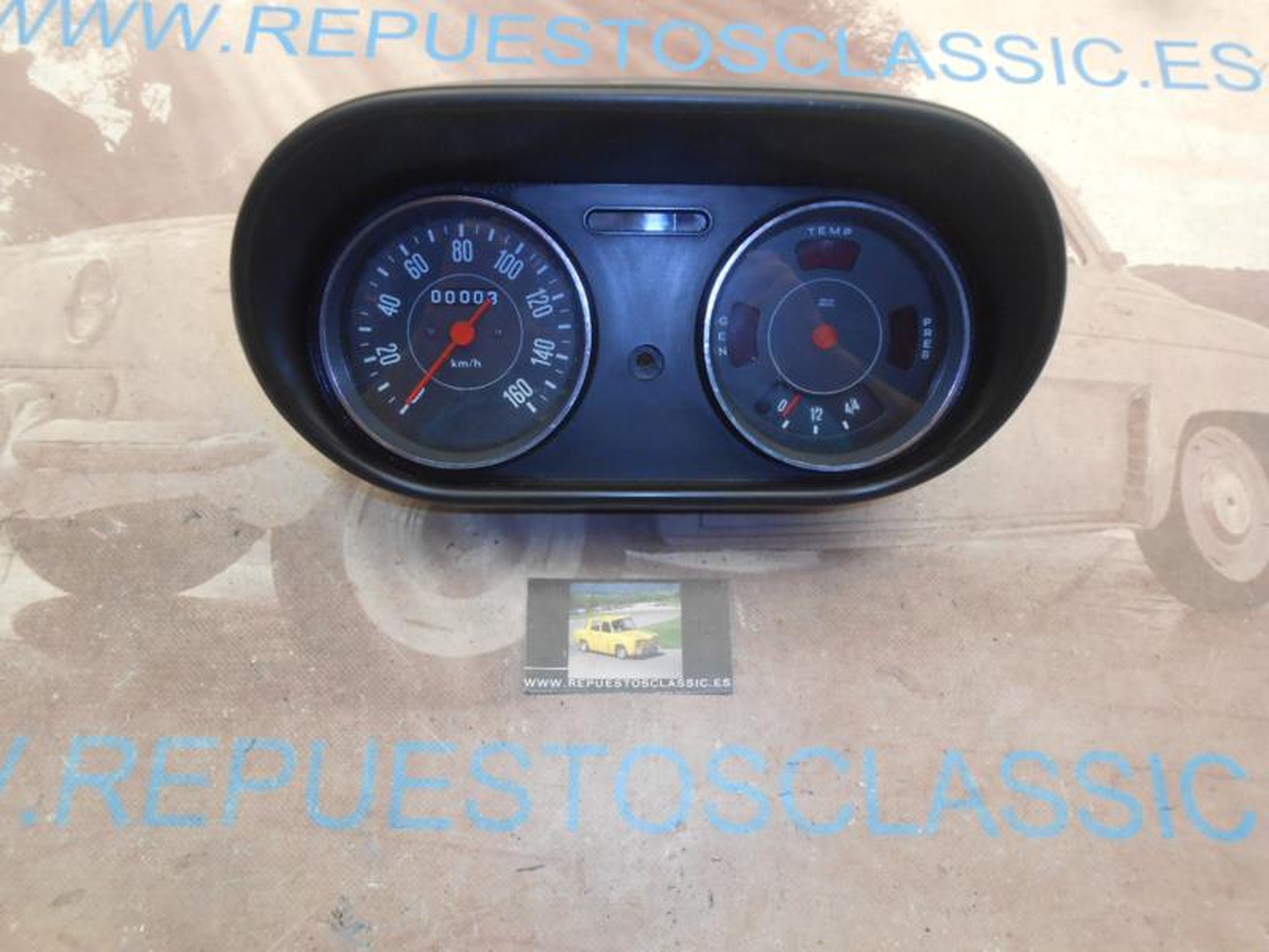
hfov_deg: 67.3
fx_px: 953
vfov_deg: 53.1
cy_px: 476
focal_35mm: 26
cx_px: 634
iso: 200
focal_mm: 4.6
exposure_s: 1/30
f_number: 3.5
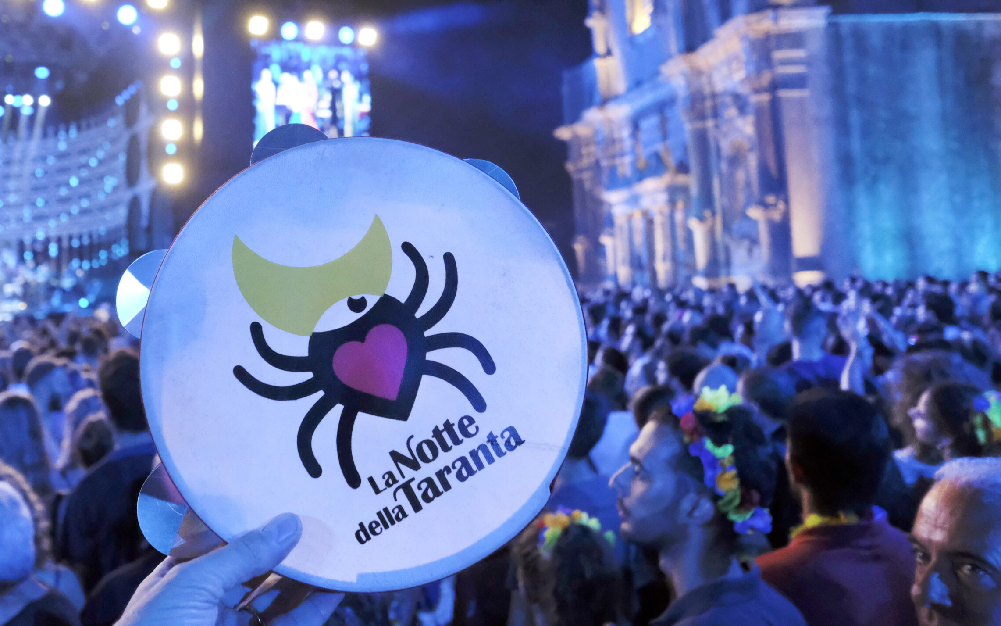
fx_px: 818
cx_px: 394
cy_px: 218
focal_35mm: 30
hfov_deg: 62.3
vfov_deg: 41.4
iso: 6400
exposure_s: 1/180
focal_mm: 14
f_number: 2.8
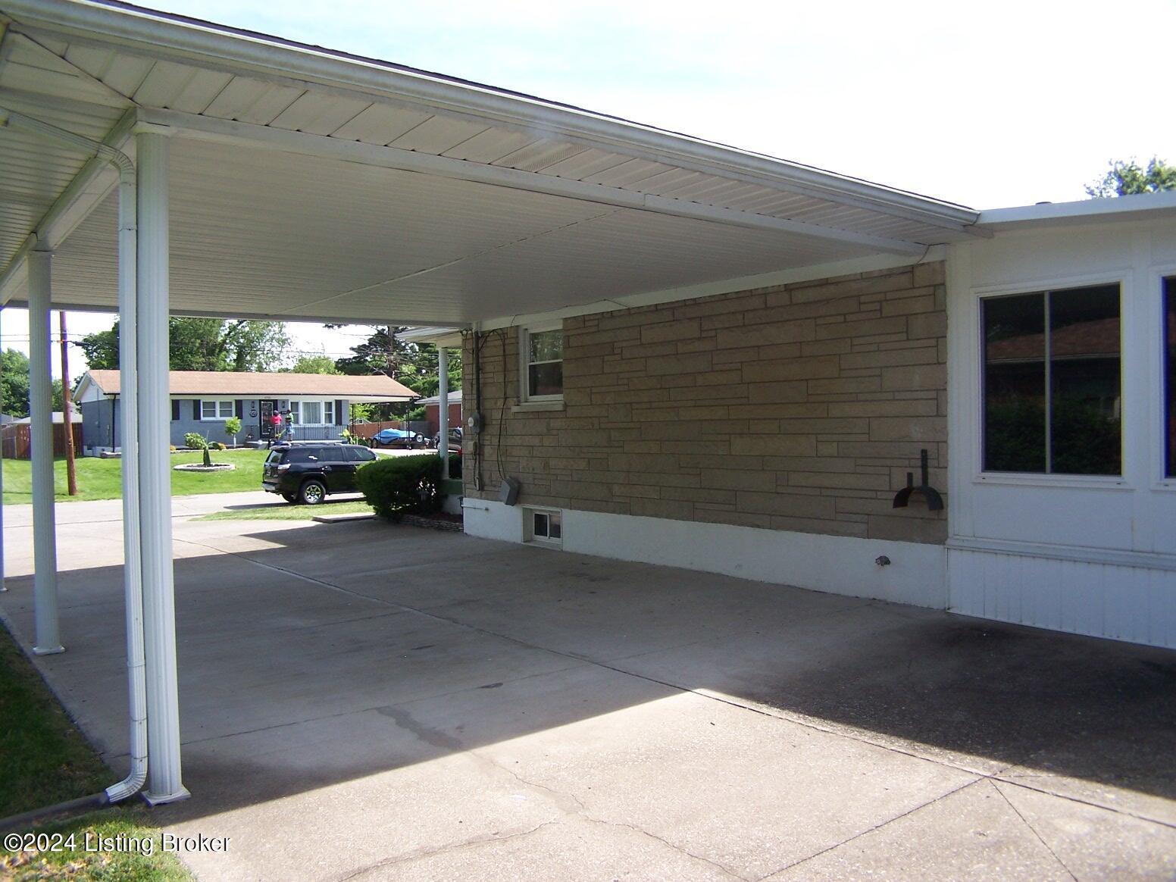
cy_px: 441
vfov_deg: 37.7
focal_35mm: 38
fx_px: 1291
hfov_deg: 49.0
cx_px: 588
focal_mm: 6.3
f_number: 2.8
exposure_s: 1/500
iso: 80
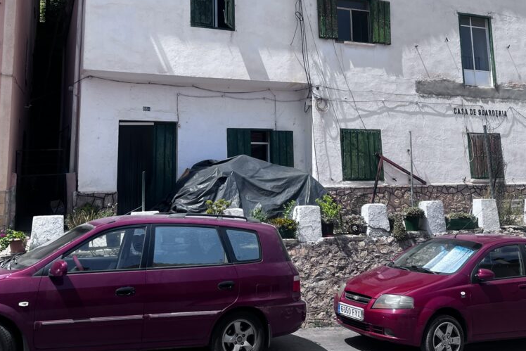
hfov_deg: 51.9
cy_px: 106
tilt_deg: +11.6
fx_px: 541
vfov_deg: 35.5
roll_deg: +2.7
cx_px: 259
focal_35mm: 37
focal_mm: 5.1
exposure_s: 1/3215
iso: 50
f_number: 1.6
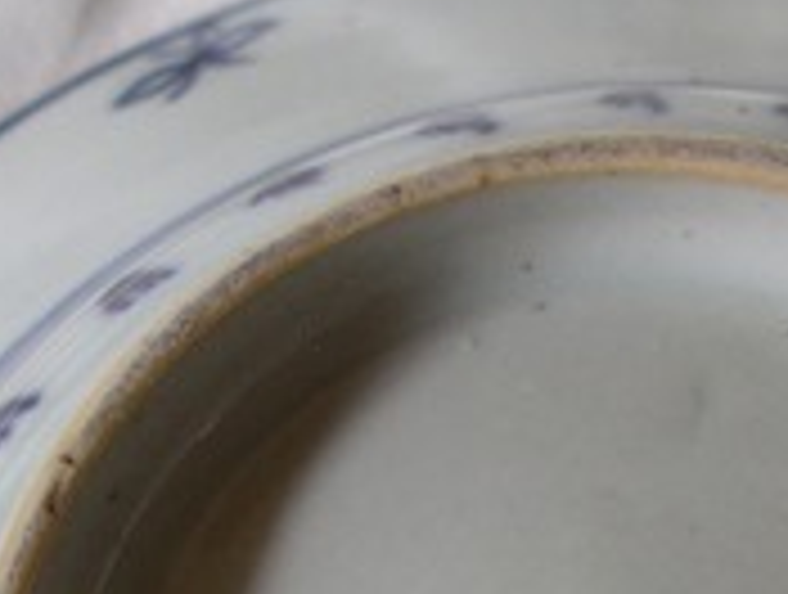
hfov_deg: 14.5
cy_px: 963
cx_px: 689
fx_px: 3079
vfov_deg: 10.5
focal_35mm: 135
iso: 160
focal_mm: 7.8
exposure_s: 1/30
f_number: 2.8
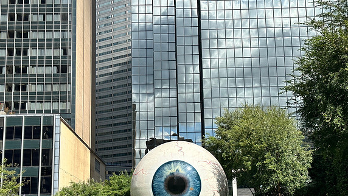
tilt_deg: +10.9
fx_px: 489
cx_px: 173
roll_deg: +0.6
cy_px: 131
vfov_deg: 22.5
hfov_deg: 39.2
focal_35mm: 53
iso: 64
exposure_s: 1/3876
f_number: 1.78
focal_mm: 6.86
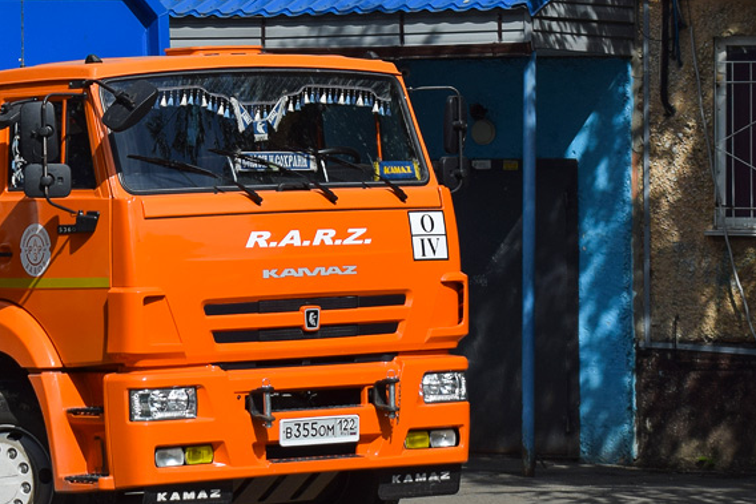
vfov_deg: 9.0
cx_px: -12
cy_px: 146
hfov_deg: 13.3
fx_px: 3193
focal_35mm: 152
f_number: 6.3
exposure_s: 1/800
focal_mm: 48
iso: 100
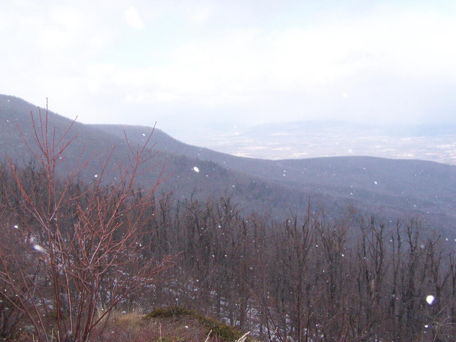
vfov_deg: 37.7
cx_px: 228
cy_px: 171
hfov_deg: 49.0
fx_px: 501
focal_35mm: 38
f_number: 5.6
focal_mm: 6.3
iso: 400
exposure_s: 1/800
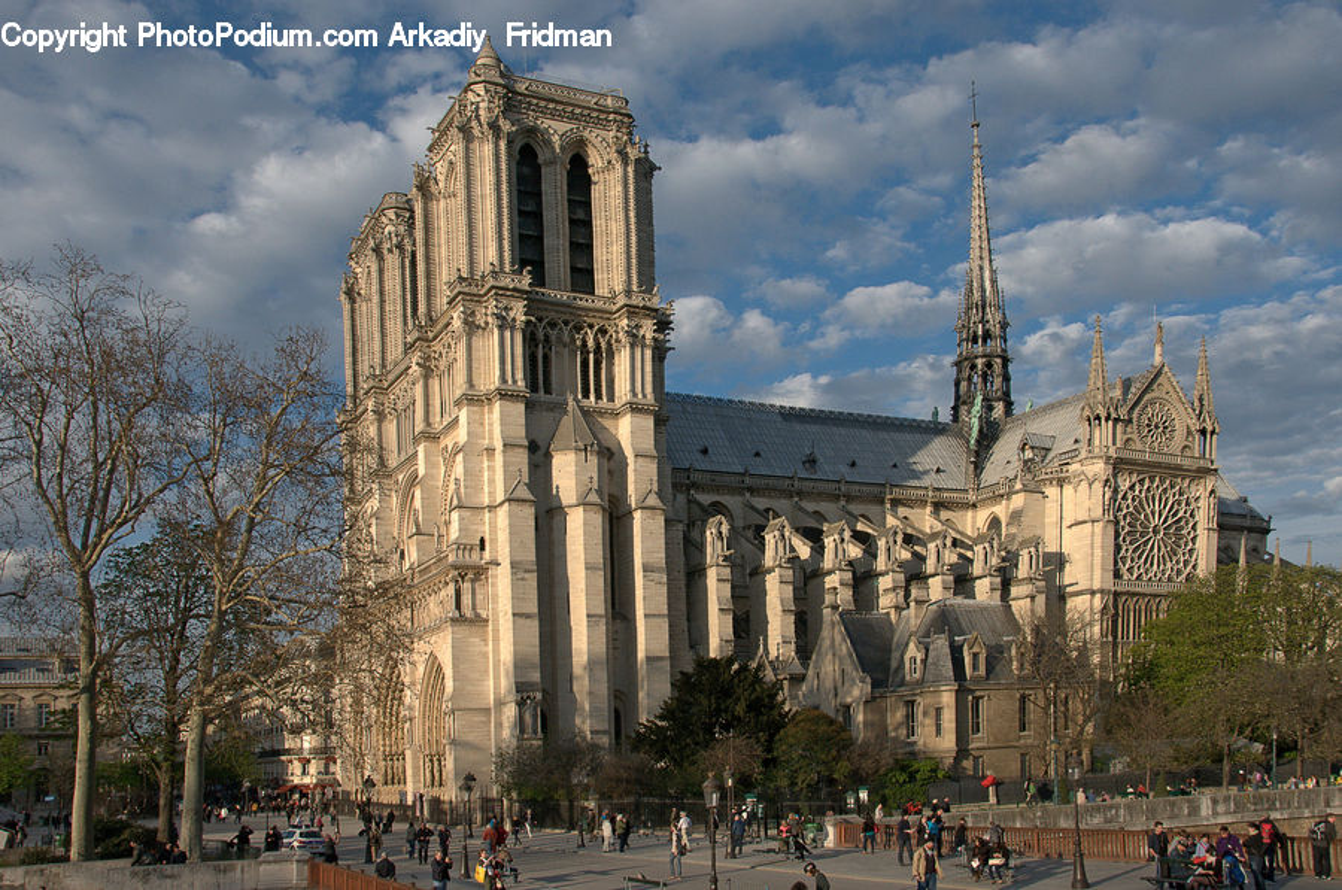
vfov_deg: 43.5
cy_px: 445
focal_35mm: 30
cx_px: 671
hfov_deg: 62.0
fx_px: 1117
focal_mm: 20
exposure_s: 1/640
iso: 250
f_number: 8
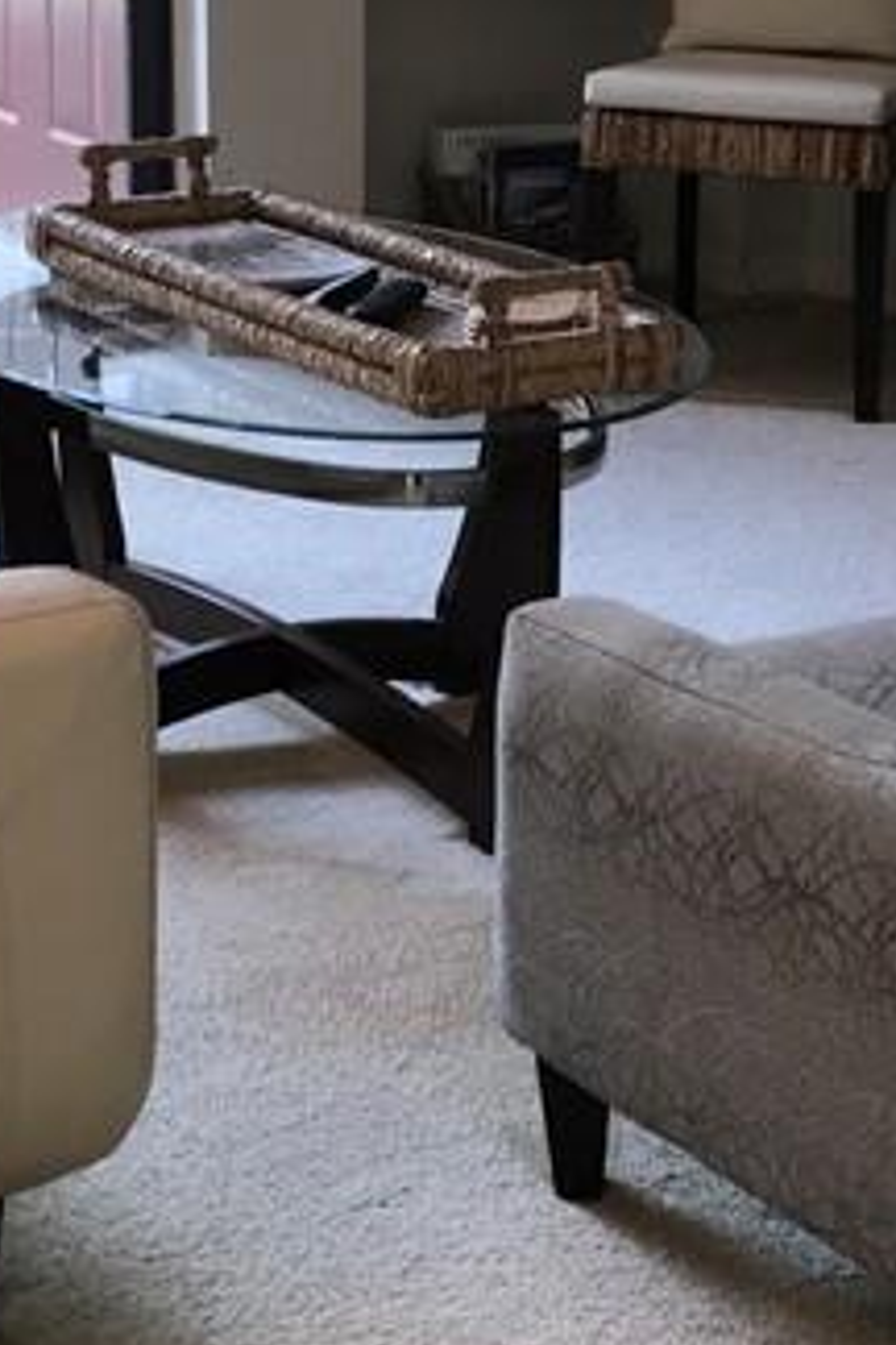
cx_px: 535
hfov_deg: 14.9
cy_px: 523
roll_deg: -1.7
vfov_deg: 22.1
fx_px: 3434
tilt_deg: -15.8
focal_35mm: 92
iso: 40
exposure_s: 1/30
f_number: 1.8
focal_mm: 3.99
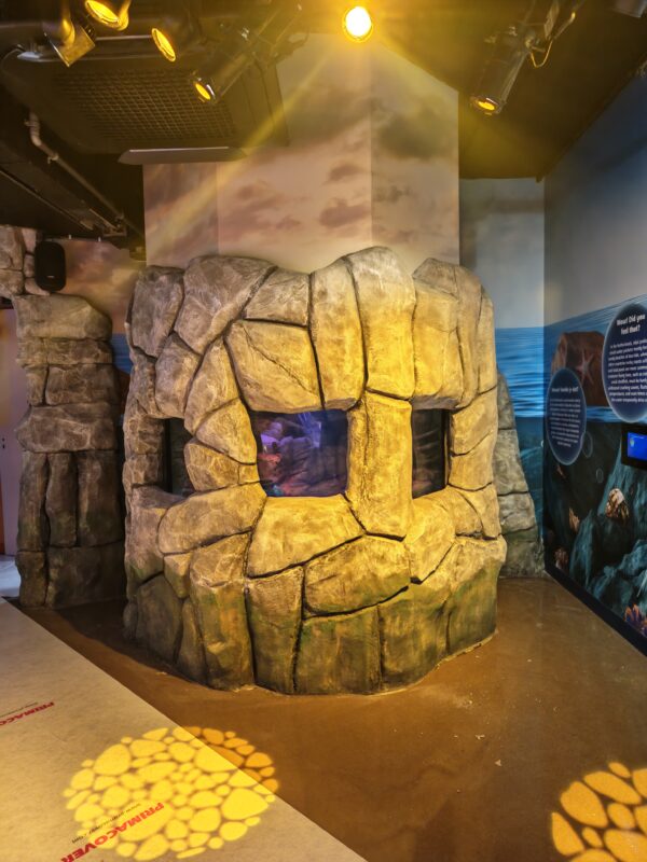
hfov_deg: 58.9
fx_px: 573
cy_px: 431
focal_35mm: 23
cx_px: 324
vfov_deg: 73.9
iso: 320
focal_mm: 6.55
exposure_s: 1/50
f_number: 1.6
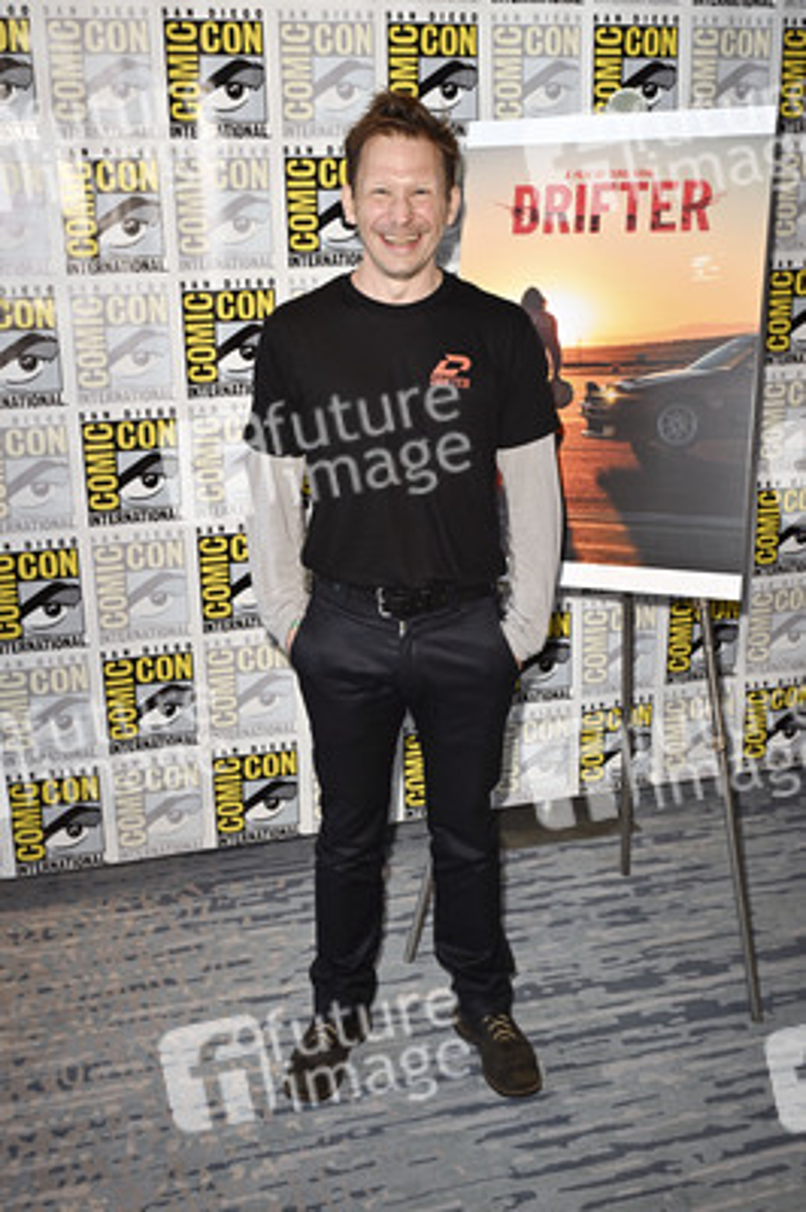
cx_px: 403
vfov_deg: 54.5
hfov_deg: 37.8
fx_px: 1177
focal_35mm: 35
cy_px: 606
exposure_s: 1/250
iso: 1250
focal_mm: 35
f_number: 5
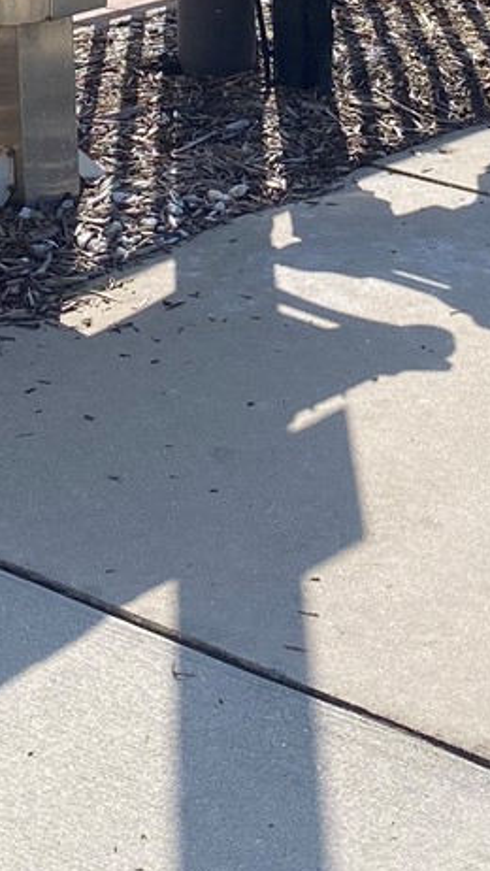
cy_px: -128
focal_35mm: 98
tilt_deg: -9.5
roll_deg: +3.0
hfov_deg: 12.3
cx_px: 437
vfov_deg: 20.6
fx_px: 2263
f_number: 1.8
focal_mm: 4.25
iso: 32
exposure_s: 1/2141
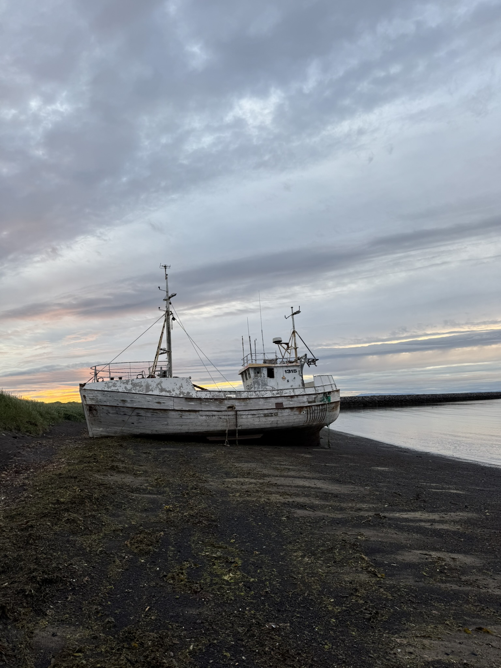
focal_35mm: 24
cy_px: 334
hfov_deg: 56.8
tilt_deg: +8.2
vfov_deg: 71.6
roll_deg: +2.2
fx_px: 463
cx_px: 250
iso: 80
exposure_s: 1/347
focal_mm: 6.76
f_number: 1.78
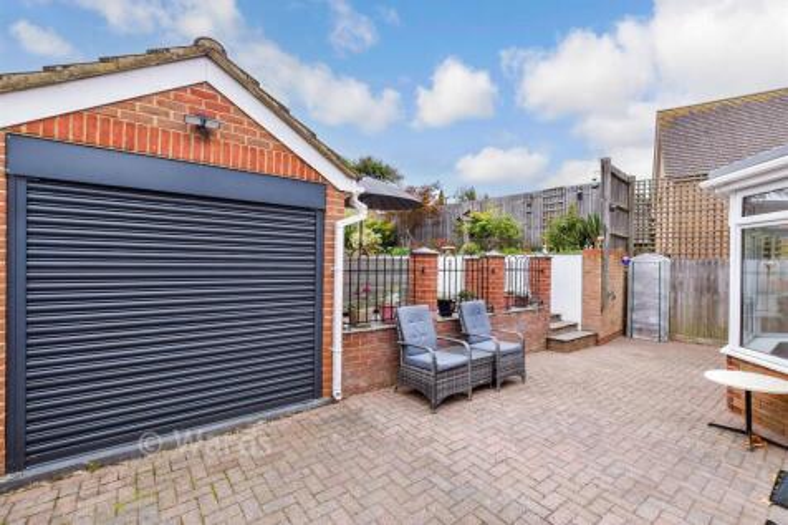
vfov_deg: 77.3
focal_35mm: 15
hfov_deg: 100.4
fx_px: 328
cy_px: 262
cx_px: 394
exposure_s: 1/160
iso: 320
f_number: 8
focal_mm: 10
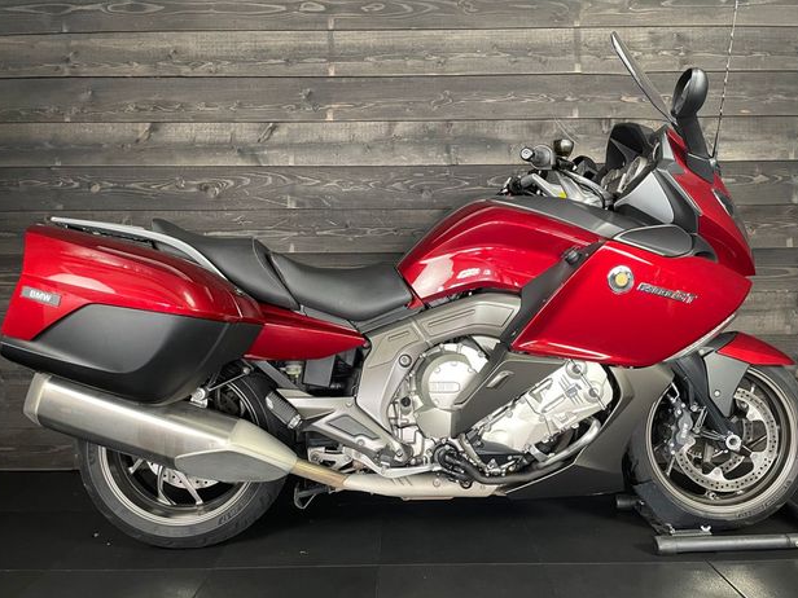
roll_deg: +1.2
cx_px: 403
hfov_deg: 65.3
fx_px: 622
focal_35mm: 27
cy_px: 309
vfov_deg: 51.3
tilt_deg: -3.2
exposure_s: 1/50
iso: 250
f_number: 1.6
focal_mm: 4.2
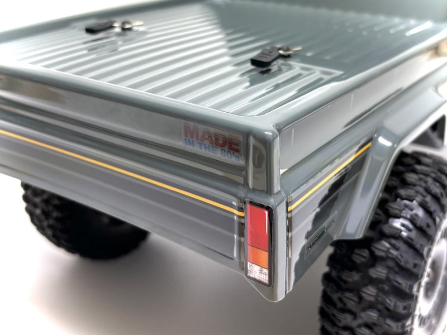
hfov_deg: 67.3
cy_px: 168
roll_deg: +0.0
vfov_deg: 53.1
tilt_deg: -20.8
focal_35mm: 26
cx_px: 224
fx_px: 336
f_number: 1.6
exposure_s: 1/50
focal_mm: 5.96
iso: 80
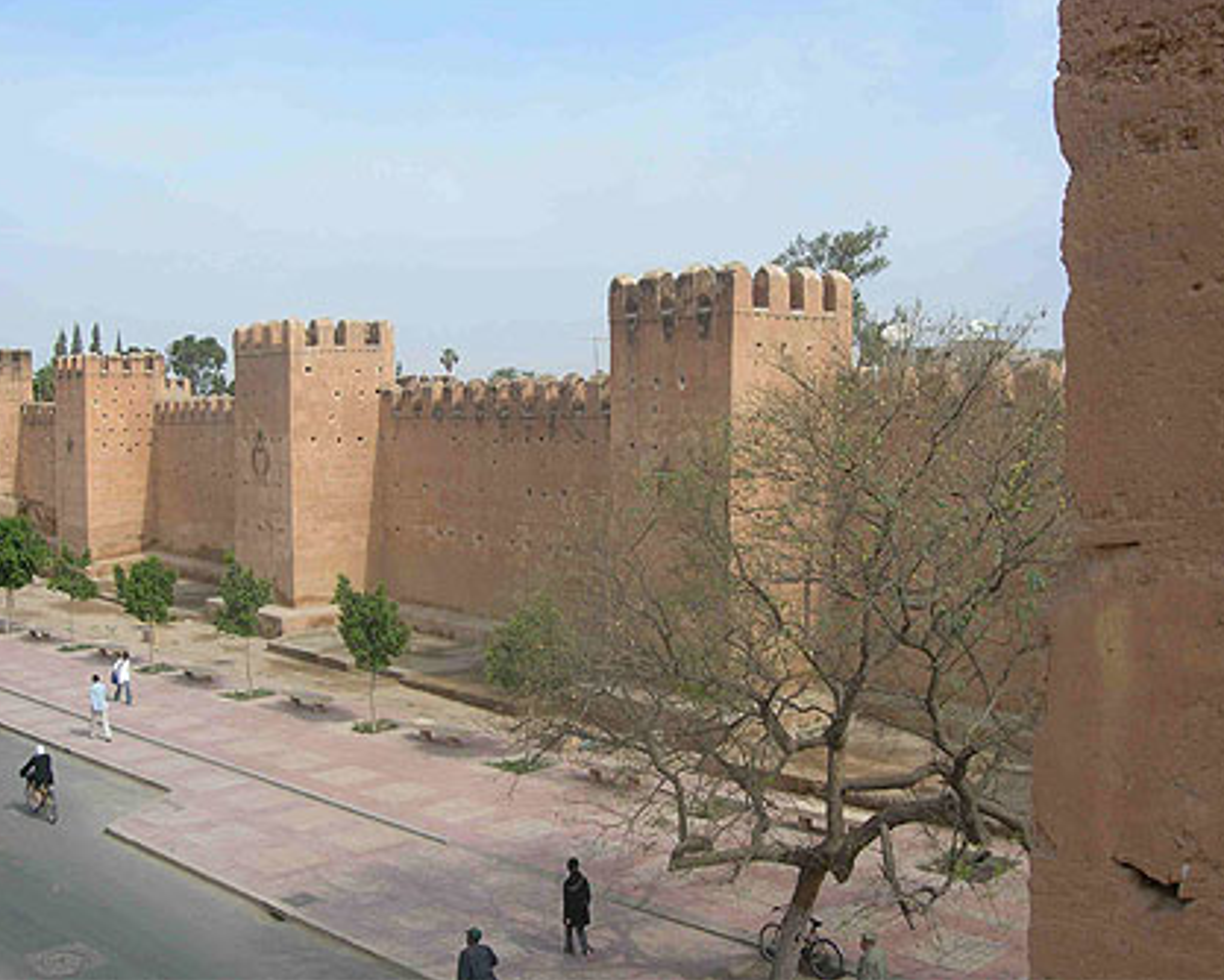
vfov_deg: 37.4
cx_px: 613
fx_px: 1450
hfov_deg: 45.8
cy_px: 487
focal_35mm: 40
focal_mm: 7.8
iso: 50
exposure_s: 1/408
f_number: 4.8
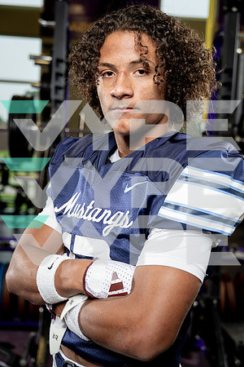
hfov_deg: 28.1
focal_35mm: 48
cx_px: 122
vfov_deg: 41.1
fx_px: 488
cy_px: 184
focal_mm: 48
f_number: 4
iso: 640
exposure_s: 1/250
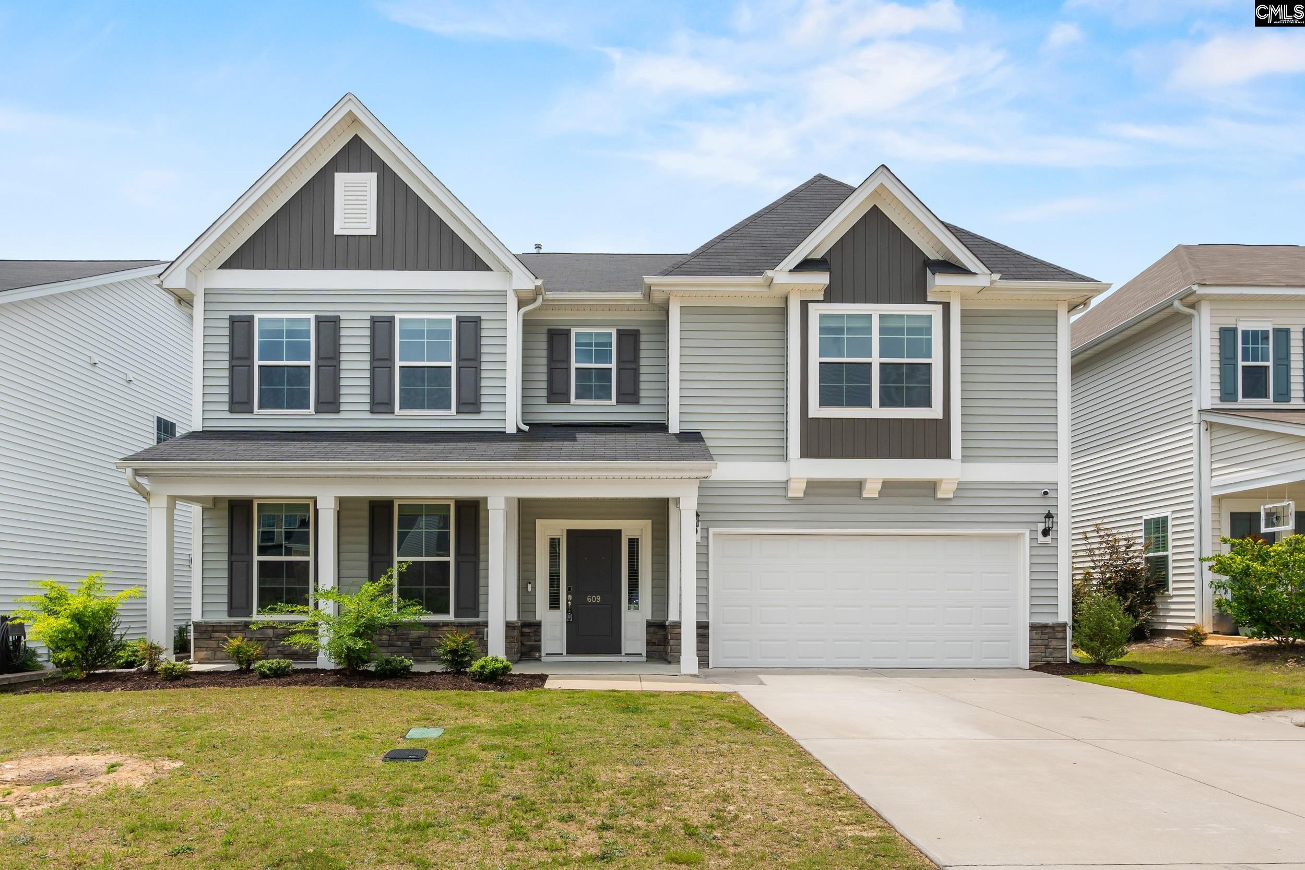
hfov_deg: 95.0
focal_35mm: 16
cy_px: 435
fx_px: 598
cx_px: 652
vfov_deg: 72.1
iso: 200
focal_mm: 11
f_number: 7.1
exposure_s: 1/500
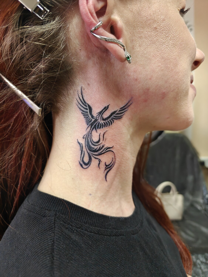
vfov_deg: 73.9
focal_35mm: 23
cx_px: 104
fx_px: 184
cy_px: 138
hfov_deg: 58.9
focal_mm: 6.06
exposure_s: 1/100
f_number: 1.6
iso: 1000
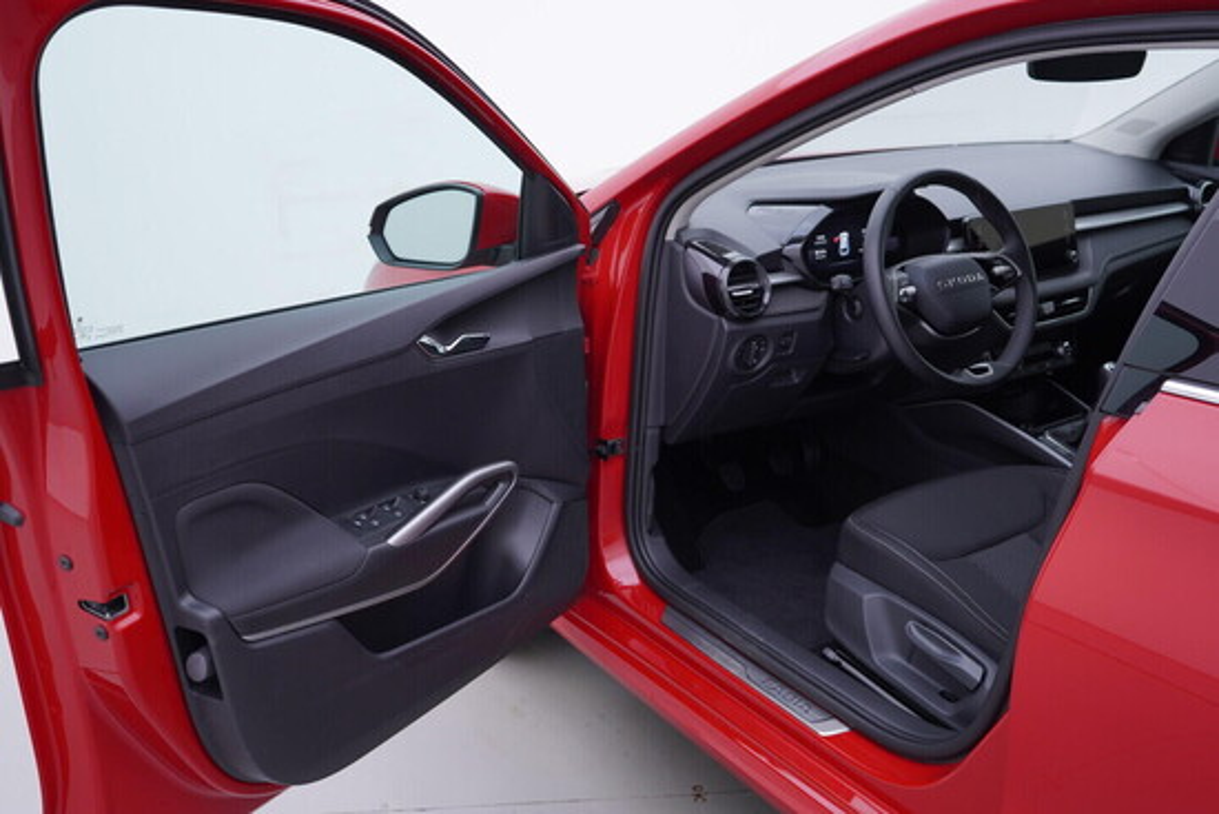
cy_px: 407
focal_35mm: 36
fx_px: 1219
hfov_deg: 53.1
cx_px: 610
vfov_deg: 36.9
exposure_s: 1/50
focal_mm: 24
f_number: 3.2
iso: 125
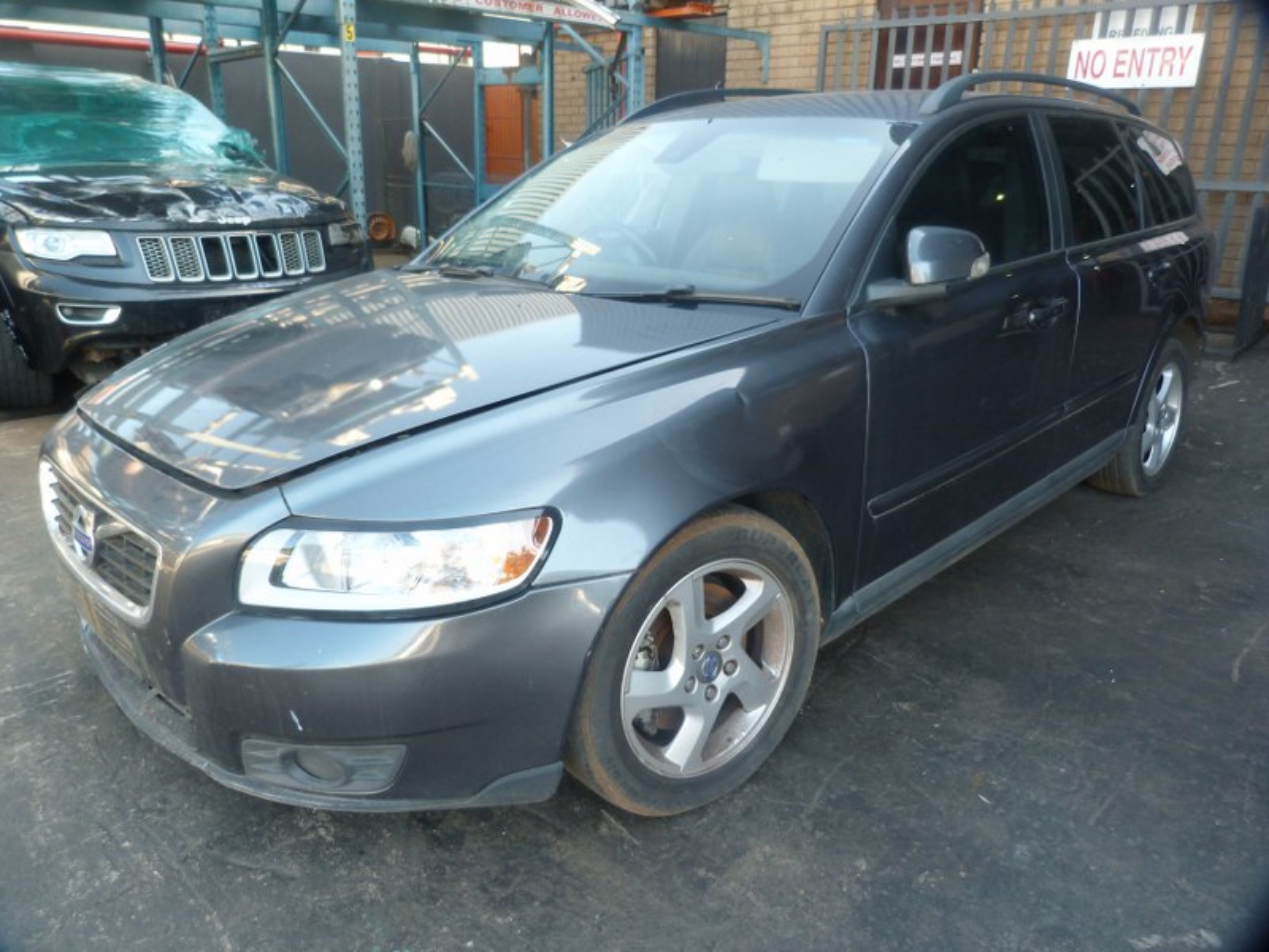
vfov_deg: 54.9
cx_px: 634
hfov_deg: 69.4
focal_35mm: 25
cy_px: 476
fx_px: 916
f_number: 2.8
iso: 125
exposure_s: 1/60
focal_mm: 4.5
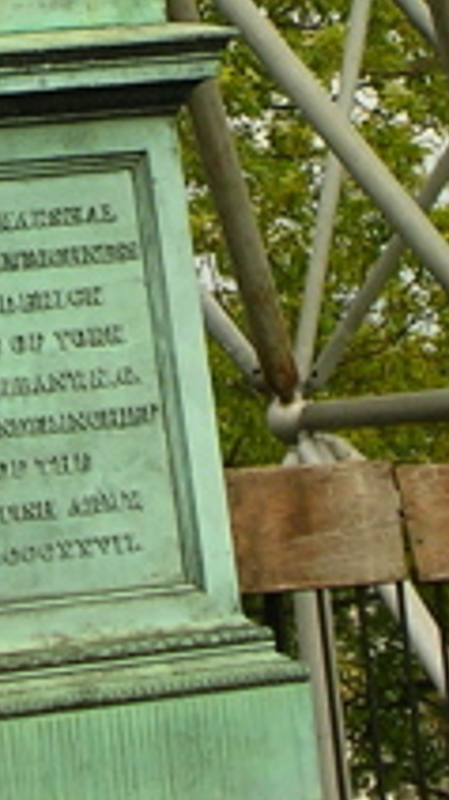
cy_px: 72
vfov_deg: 8.1
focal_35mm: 267
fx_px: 5660
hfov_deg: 4.5
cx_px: 19
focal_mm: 12.3
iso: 50
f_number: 4
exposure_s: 1/135
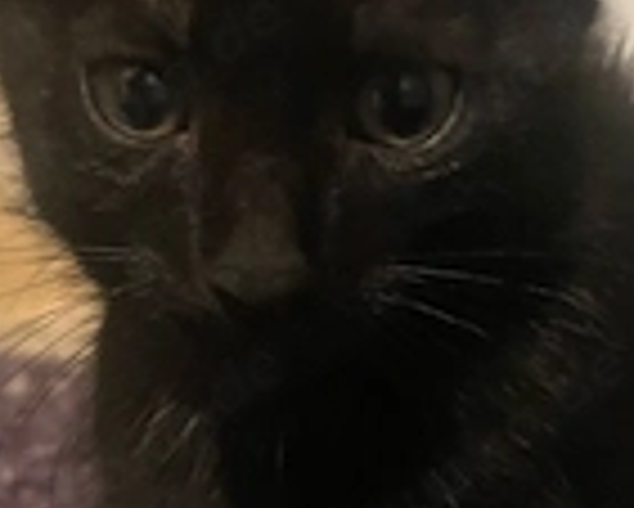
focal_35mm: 72
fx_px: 1352
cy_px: 144
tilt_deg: -6.9
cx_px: 247
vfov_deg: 21.2
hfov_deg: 26.3
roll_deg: +7.0
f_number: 1.6
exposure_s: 1/25
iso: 800
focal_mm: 4.2
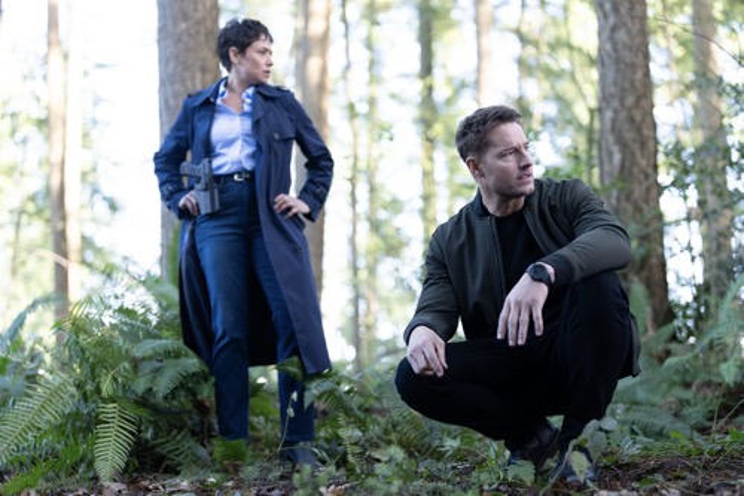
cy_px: 248
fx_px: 1033
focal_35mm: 50
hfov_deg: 39.6
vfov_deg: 27.0
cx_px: 372
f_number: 1.6
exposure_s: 1/200
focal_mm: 50
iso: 200
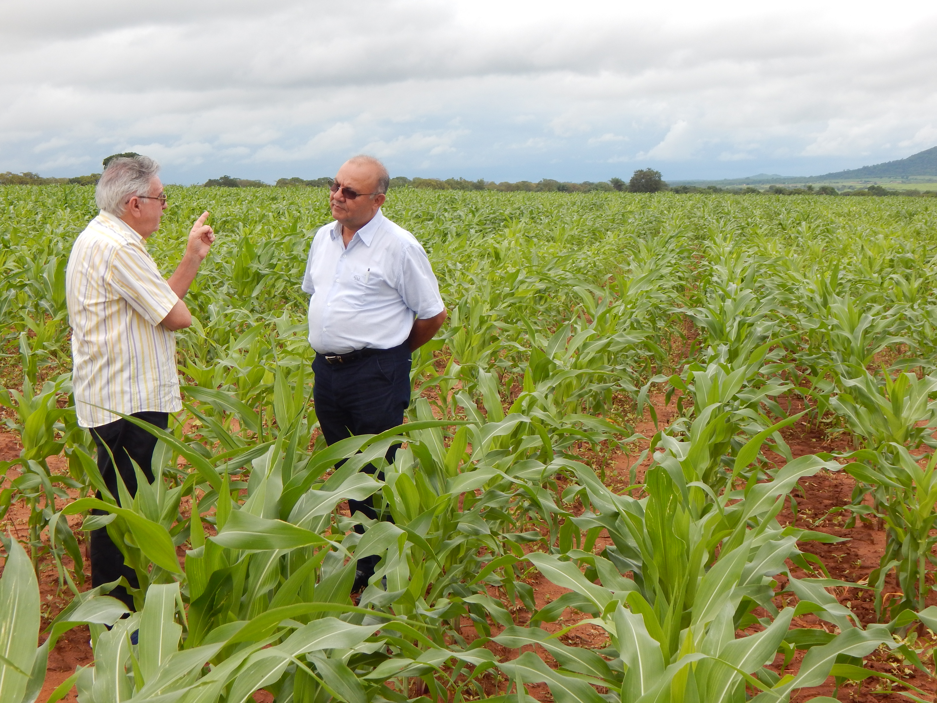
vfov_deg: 24.0
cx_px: 468
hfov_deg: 31.7
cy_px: 352
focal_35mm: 61
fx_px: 1651
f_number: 4
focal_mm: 10.9
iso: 125
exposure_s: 1/400
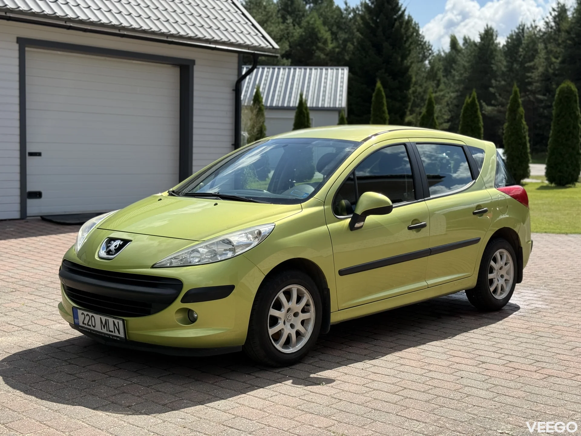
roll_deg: -1.2
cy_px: 218
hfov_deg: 39.7
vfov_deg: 30.3
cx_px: 290
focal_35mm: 48
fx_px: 806
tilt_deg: -4.6
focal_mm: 6.76
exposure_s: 1/4329
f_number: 1.78
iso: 80
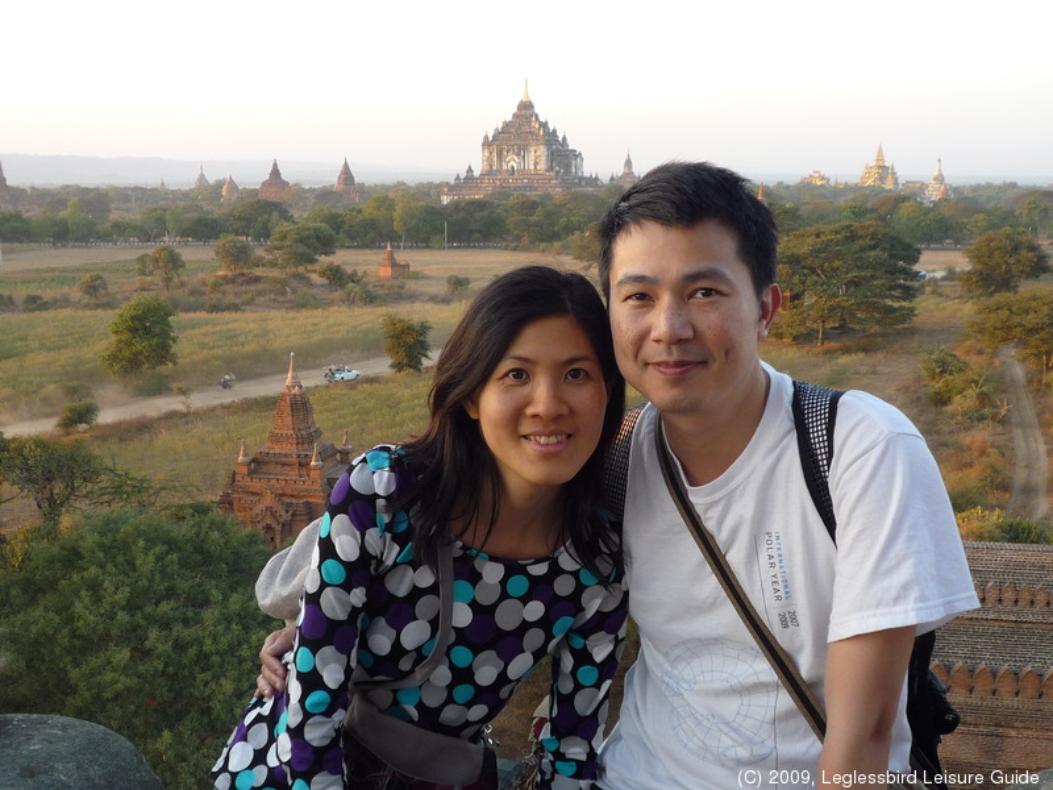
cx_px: 526
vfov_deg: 30.9
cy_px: 395
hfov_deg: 40.4
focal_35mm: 47
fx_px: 1430
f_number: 3.6
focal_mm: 5.8
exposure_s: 1/60
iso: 100
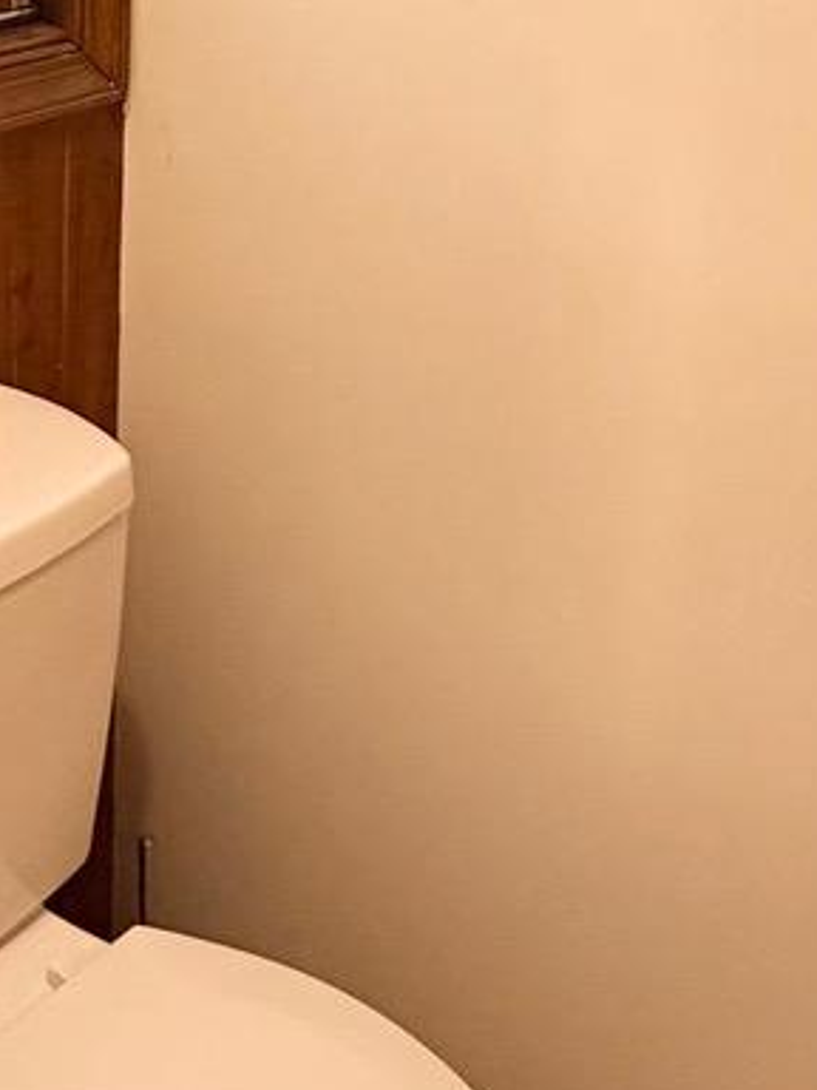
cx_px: -6
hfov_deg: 24.8
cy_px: 40
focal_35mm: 56
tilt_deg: -12.7
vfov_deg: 32.1
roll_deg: -0.4
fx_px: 1762
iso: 320
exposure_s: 1/60
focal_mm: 2.22
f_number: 2.2
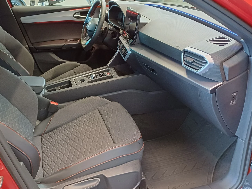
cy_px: 83
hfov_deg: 57.8
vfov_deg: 45.4
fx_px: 226
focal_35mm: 31
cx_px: 99
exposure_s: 1/20
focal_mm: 4.65
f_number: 1.8
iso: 640
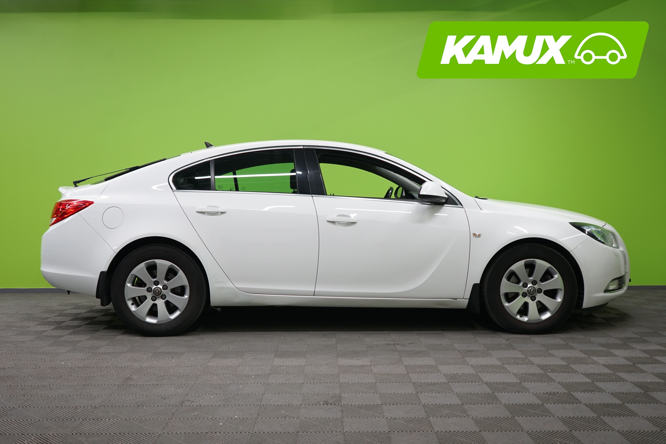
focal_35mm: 37
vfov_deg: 35.9
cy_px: 222
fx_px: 684
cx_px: 333
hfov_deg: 51.9
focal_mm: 37
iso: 640
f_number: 5
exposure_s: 1/50
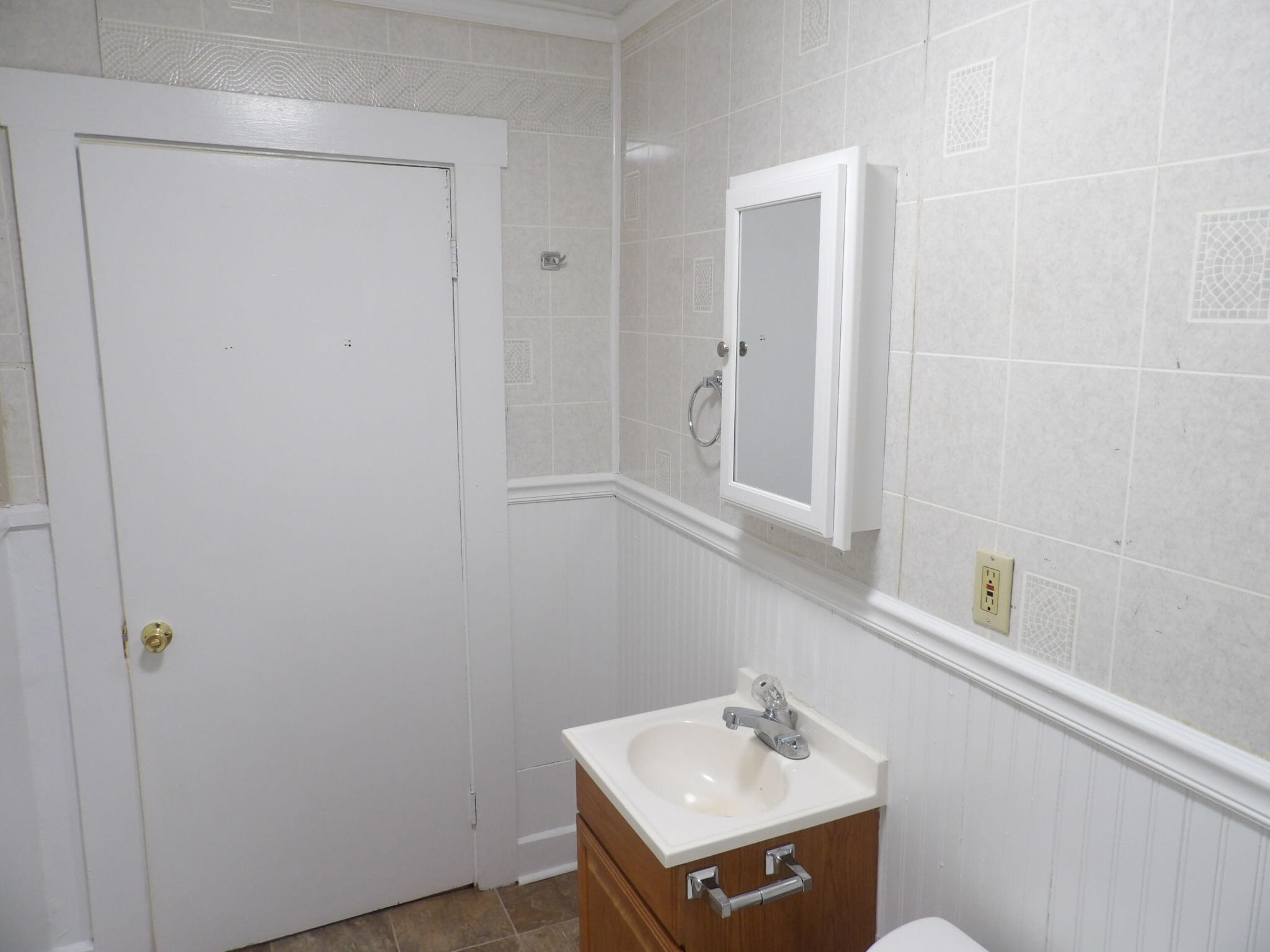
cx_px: 635
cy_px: 476
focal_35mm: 24
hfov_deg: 71.6
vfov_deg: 56.8
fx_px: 881
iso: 200
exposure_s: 1/25
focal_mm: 4.3
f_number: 3.2
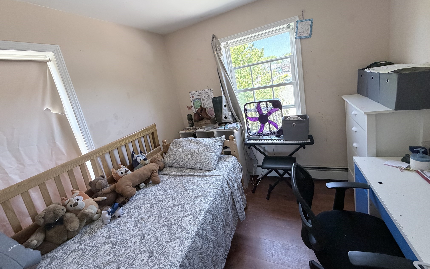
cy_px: 117
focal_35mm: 15
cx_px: 214
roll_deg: +11.6
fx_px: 176
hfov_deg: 101.5
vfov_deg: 74.4
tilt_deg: -11.2
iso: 320
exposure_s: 1/98
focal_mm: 2.22
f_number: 2.2
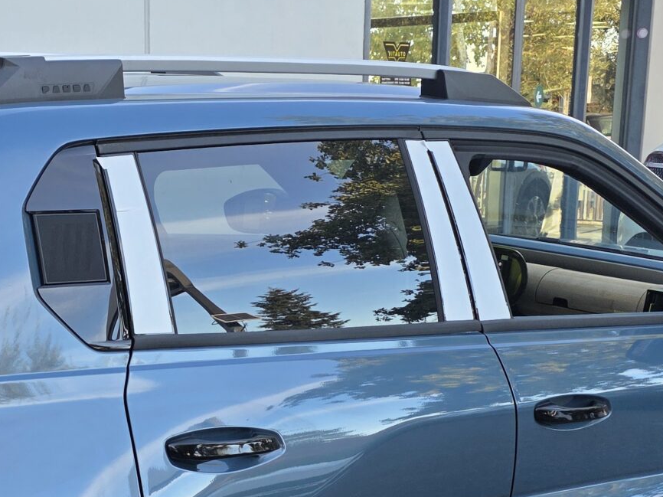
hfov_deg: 27.8
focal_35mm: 68
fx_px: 1302
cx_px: 105
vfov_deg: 21.3
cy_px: 417
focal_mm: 6.3
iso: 40
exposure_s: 1/180
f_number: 1.7
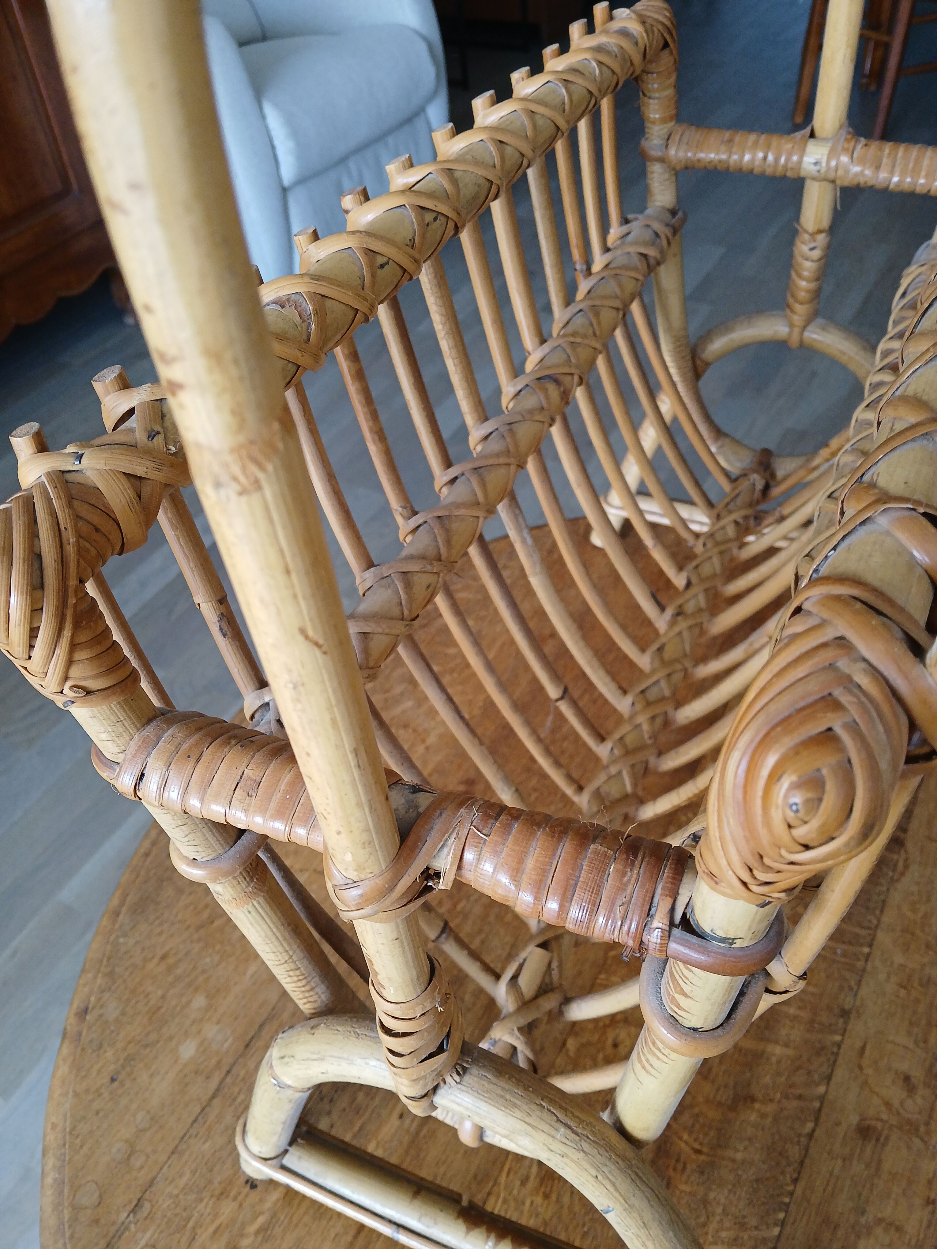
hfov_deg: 53.1
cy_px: 624
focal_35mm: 26
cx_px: 468
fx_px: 938
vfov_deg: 67.3
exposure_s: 1/50
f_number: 1.8
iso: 100
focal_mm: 3.98
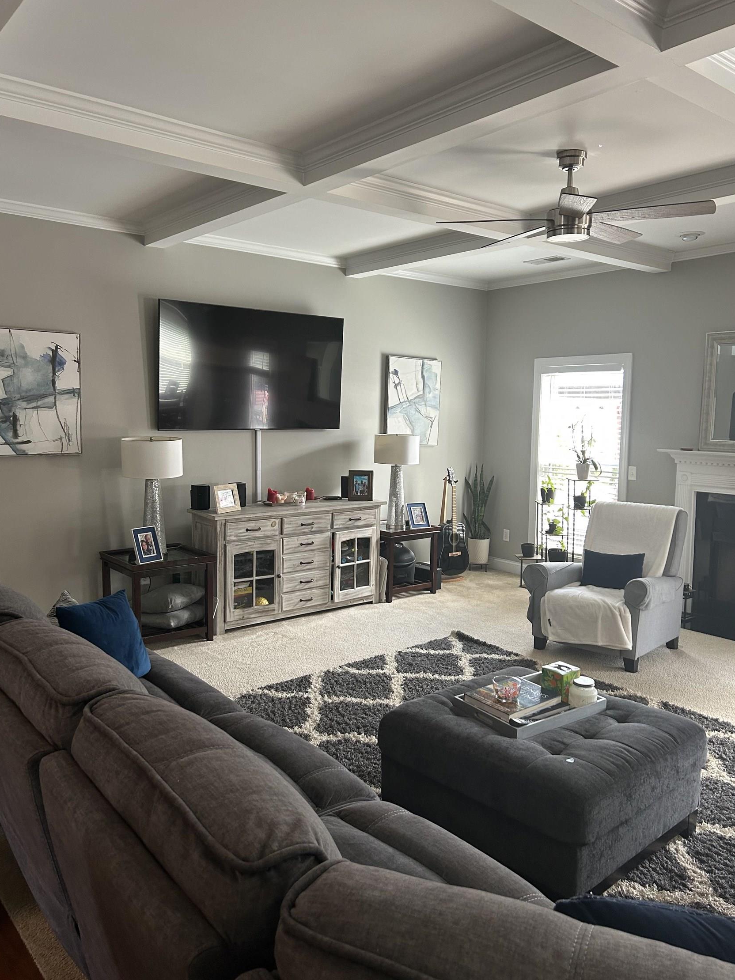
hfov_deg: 51.3
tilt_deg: -5.9
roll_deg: -0.8
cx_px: 365
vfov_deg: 65.3
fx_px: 764
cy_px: 479
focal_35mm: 27
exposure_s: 1/60
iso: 125
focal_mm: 5.7
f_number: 1.5
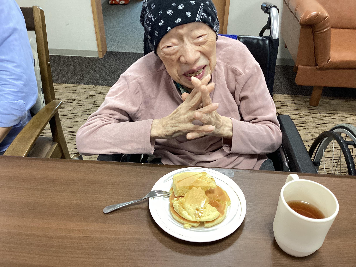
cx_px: 178
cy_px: 134
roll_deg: -1.7
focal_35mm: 31
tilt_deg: -37.5
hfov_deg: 58.4
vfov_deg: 45.4
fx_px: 319
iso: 125
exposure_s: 1/50
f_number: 2.4
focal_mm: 3.3
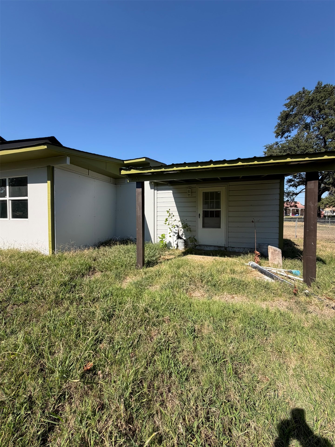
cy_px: 224
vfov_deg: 102.1
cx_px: 168
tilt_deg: -1.2
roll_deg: -0.5
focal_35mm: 14
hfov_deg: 85.7
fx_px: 181
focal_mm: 2.22
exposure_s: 1/770
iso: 32
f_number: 2.2
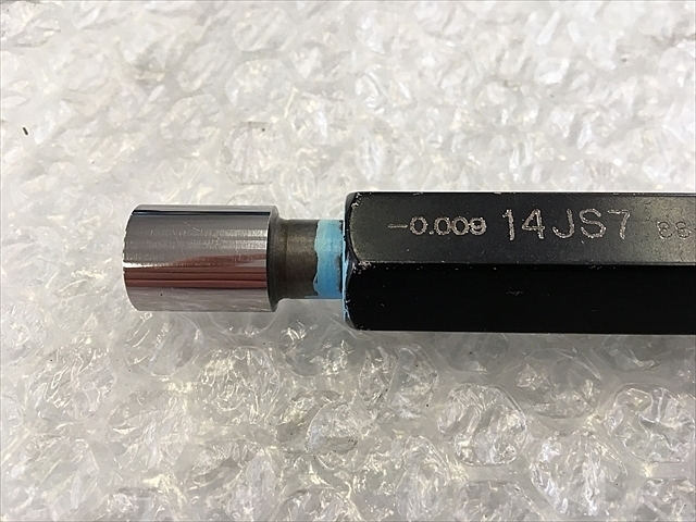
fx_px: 583
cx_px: 348
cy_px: 261
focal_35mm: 29
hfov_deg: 61.7
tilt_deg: -61.1
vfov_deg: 48.2
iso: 25
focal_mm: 4.15
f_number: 2.2
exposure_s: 1/30
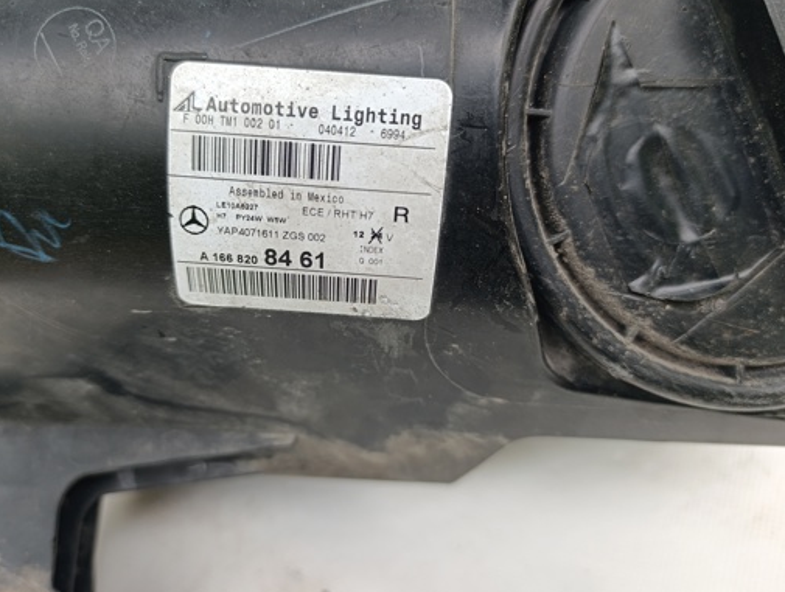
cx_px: 361
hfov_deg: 61.5
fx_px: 659
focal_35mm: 29
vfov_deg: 48.3
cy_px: 255
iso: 100
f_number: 1.6
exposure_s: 1/100
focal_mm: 6.14
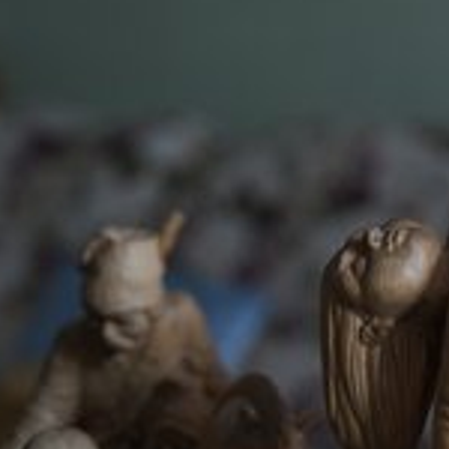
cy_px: 187
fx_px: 1497
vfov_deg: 17.0
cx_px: 590
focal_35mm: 102
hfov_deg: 16.1
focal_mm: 45
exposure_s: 1/250
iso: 125
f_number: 2.8
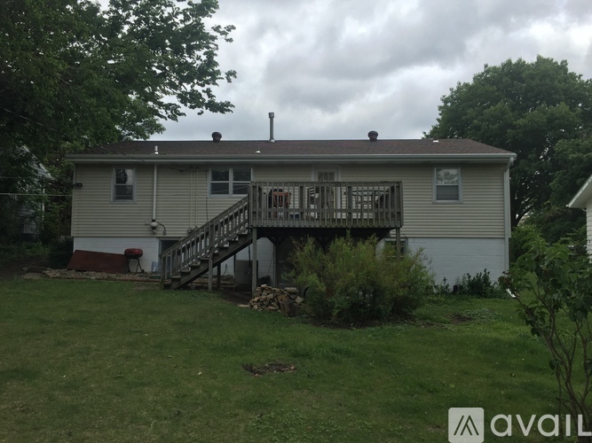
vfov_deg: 48.2
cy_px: 222
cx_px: 296
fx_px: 496
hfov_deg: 61.7
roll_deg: -0.5
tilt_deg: +4.2
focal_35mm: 29
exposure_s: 1/1883
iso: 32
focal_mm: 4.15
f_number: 2.2
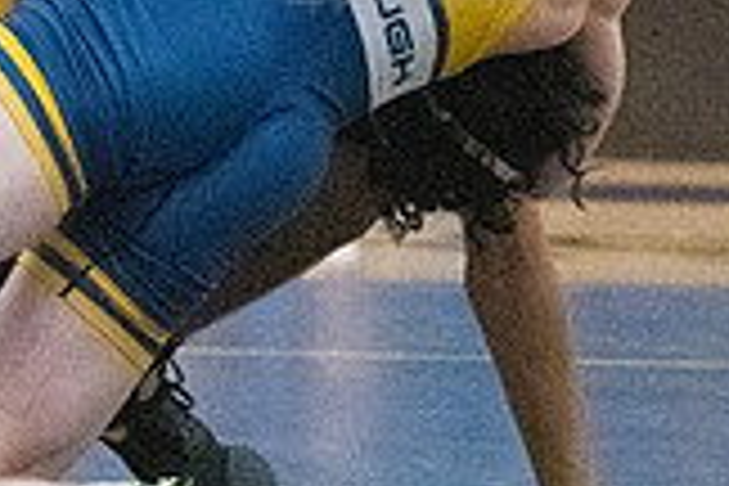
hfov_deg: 3.2
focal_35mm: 646
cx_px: 423
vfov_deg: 2.1
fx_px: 13080
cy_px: -148
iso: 8000
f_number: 4.5
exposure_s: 1/1250
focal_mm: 120
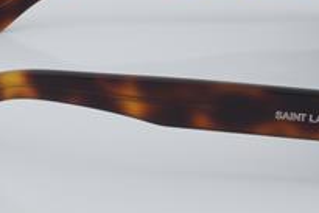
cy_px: 42
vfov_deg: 9.4
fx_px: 1295
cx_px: 174
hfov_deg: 14.0
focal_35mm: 146
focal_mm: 50
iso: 100
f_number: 32
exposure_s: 1/4
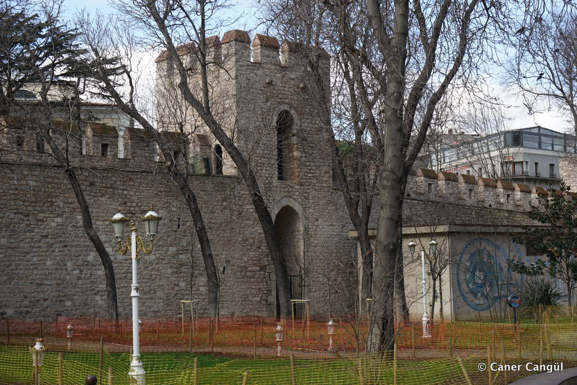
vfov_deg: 22.6
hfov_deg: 33.4
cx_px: 288
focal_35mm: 60
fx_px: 962
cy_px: 192
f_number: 8
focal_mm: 60
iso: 100
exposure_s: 1/100
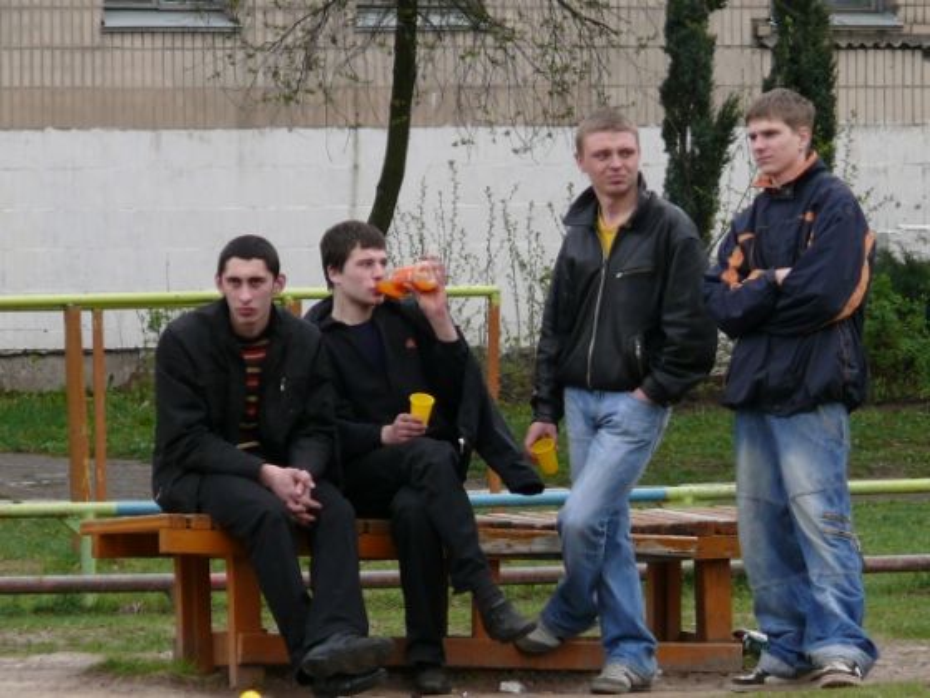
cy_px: 349
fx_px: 11445
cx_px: 465
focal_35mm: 426
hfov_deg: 4.7
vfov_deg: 3.5
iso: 100
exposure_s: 1/125
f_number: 3.6
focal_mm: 50.5
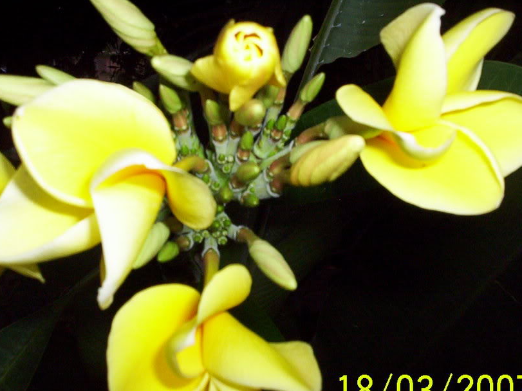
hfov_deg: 39.6
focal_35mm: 48
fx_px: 724
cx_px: 239
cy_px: 208
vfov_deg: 30.2
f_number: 4.5
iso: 140
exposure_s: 1/60
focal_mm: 4.99
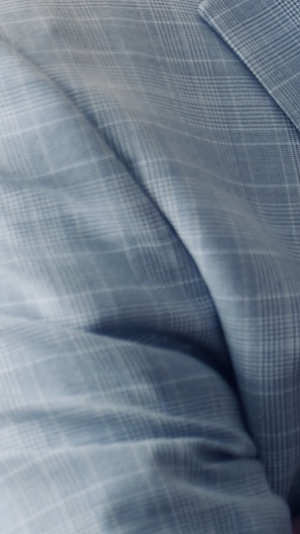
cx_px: 428
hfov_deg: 6.5
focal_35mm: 185
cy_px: -10
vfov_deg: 11.5
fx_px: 2617
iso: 640
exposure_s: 1/250
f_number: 1.7
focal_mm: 25
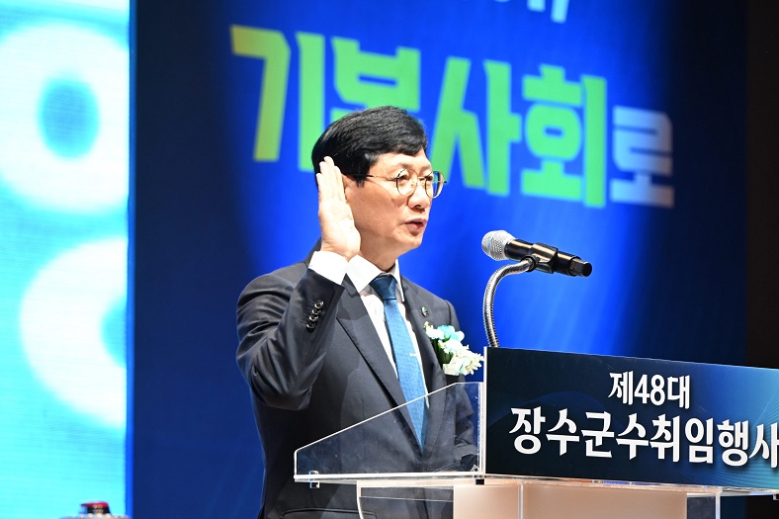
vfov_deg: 5.2
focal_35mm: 264
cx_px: 393
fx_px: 5711
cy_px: 257
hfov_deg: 7.8
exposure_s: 1/125
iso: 2200
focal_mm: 260
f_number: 8
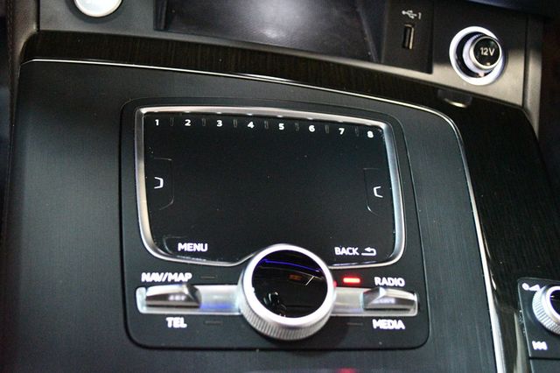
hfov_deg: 43.6
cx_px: 280
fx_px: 700
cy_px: 186
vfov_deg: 29.8
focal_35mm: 45
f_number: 4.5
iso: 12800
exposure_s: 1/25
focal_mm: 30
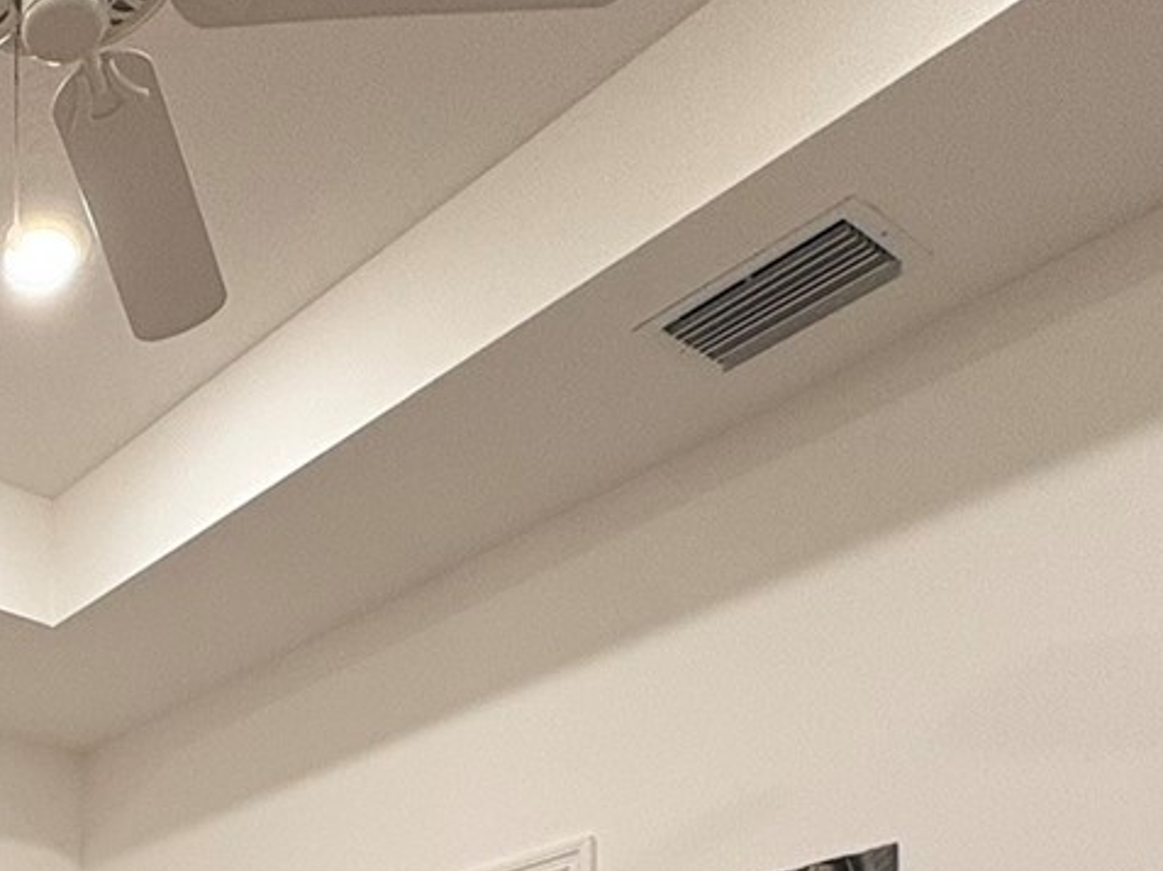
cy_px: 1374
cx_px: -180
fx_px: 1578
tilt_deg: +0.6
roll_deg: +0.5
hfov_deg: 33.9
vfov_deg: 23.4
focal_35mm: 47
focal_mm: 2.22
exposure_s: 1/60
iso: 125
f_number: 2.2
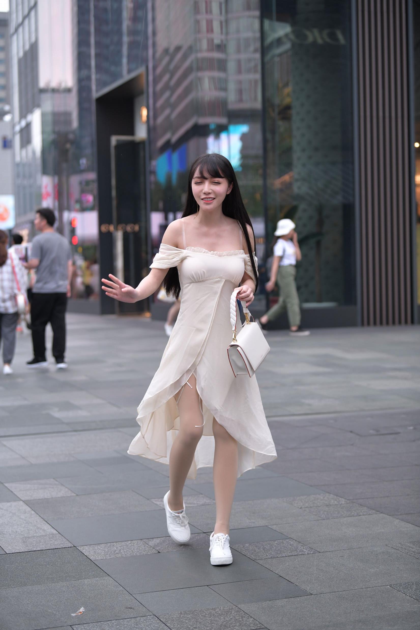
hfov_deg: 19.5
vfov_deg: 28.8
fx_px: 1225
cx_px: 210
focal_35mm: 70
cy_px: 315
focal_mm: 70
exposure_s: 1/500
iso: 1000
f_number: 3.2
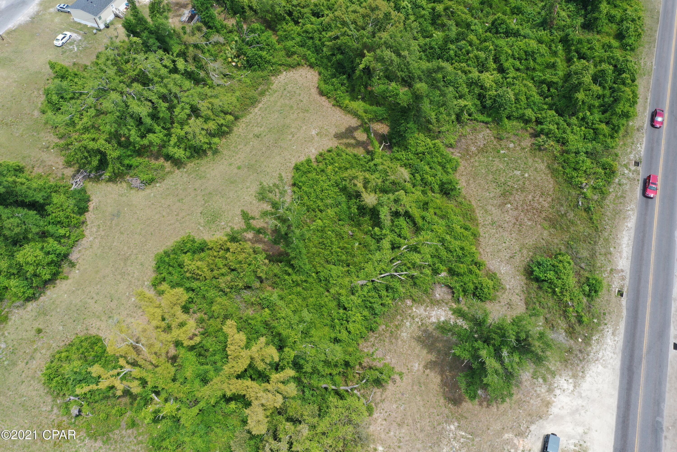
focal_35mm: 28
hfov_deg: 65.5
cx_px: 338
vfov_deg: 46.4
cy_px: 226
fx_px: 527
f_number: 5
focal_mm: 10.26
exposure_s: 1/320
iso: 100
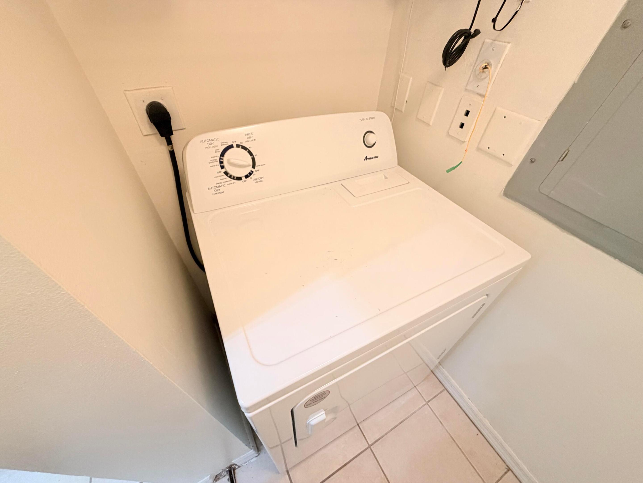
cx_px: 322
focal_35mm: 14
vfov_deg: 85.7
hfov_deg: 102.1
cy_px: 242
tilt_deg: -45.2
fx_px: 260
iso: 250
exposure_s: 1/60
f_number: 2.2
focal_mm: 2.22
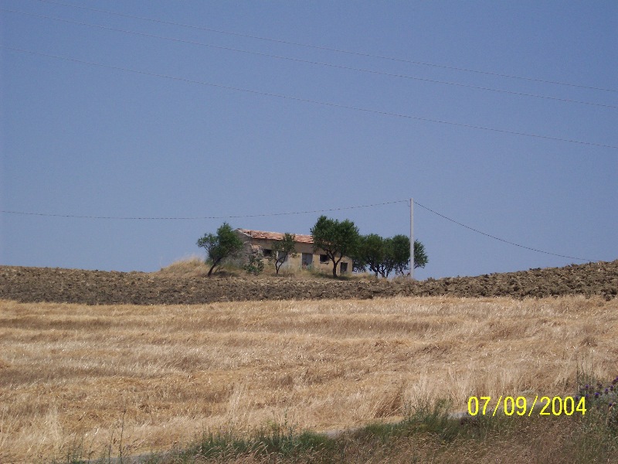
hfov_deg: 17.3
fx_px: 2035
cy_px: 232
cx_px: 309
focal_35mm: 114
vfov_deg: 13.0
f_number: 8
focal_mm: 24
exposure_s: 1/500
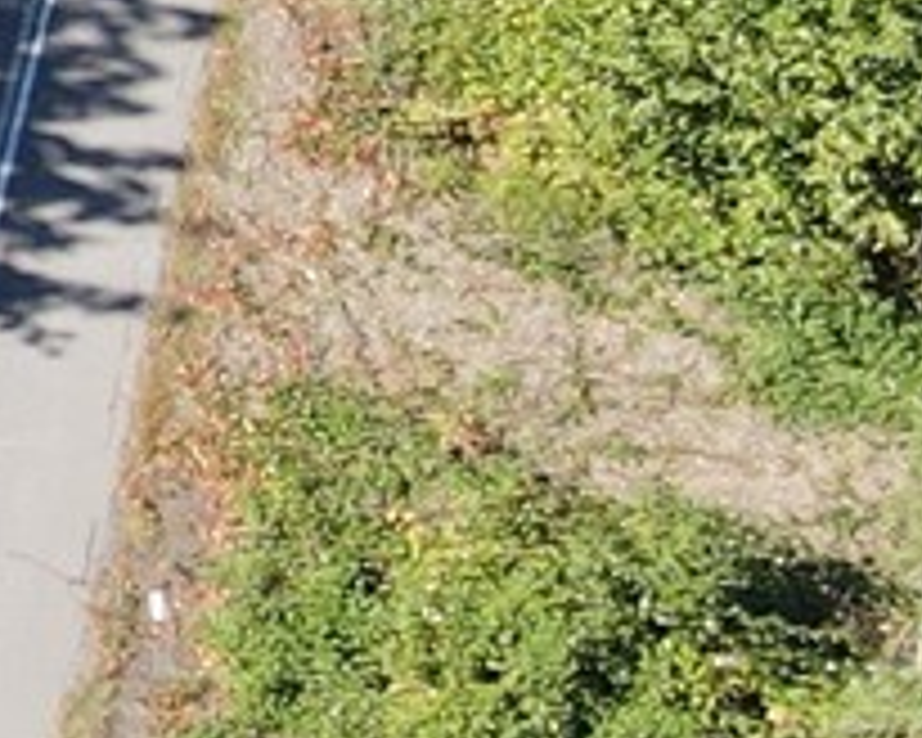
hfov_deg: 7.7
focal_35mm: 183
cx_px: -2559
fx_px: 4994
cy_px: -855
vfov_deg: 8.0
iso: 100
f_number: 2.8
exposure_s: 1/200
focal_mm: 4.5
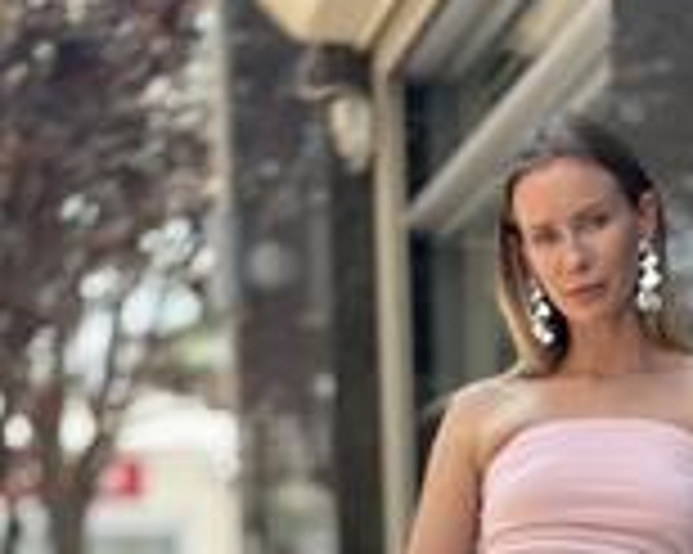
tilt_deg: -2.3
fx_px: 2583
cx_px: 616
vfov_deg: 11.6
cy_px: 872
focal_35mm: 126
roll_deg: +0.6
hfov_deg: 15.1
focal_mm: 6.86
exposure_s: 1/1185
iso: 80
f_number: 1.78
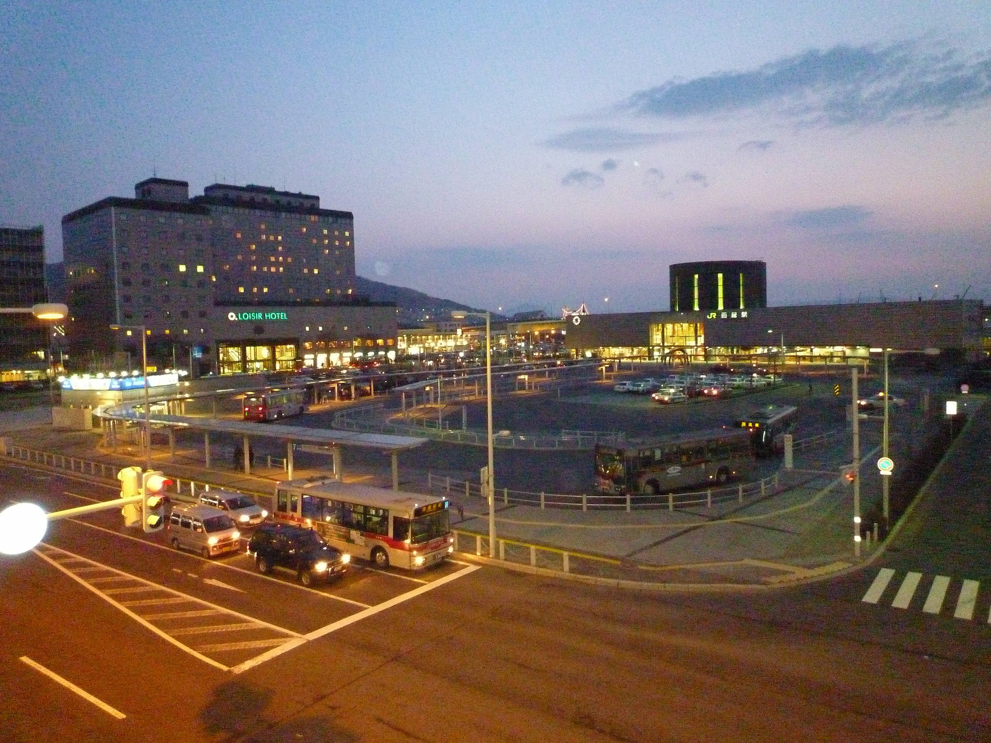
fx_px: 716
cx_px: 496
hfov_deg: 69.4
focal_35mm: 25
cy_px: 372
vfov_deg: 54.9
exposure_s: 1/30
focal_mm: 4.4
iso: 1600
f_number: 2.8
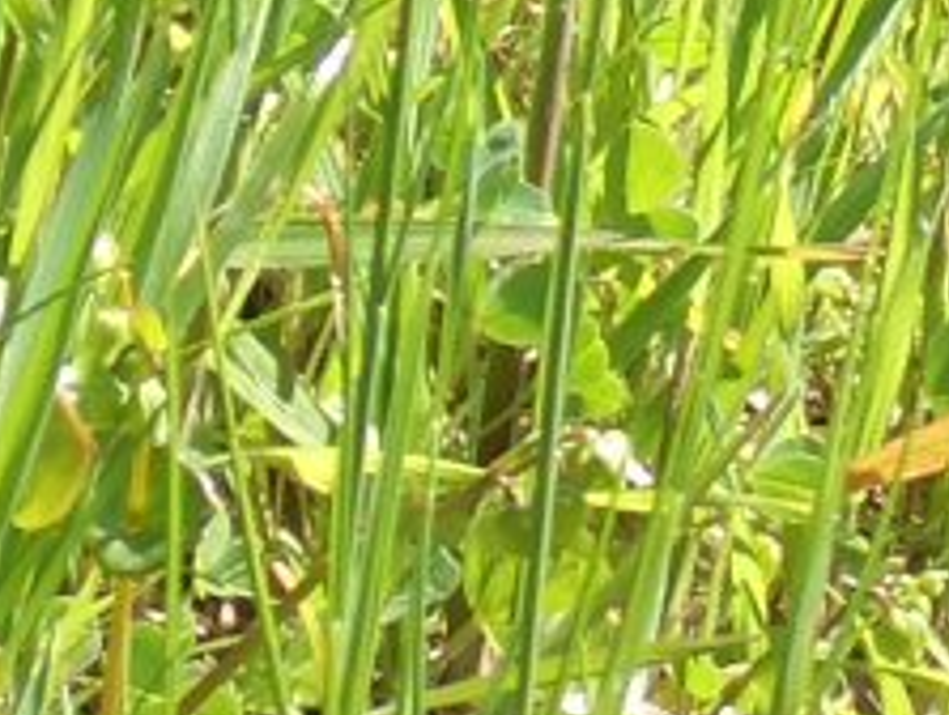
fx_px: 11094
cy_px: -577
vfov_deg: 3.7
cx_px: 1745
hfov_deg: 4.8
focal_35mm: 404
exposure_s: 1/200
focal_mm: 14.6
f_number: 4.4
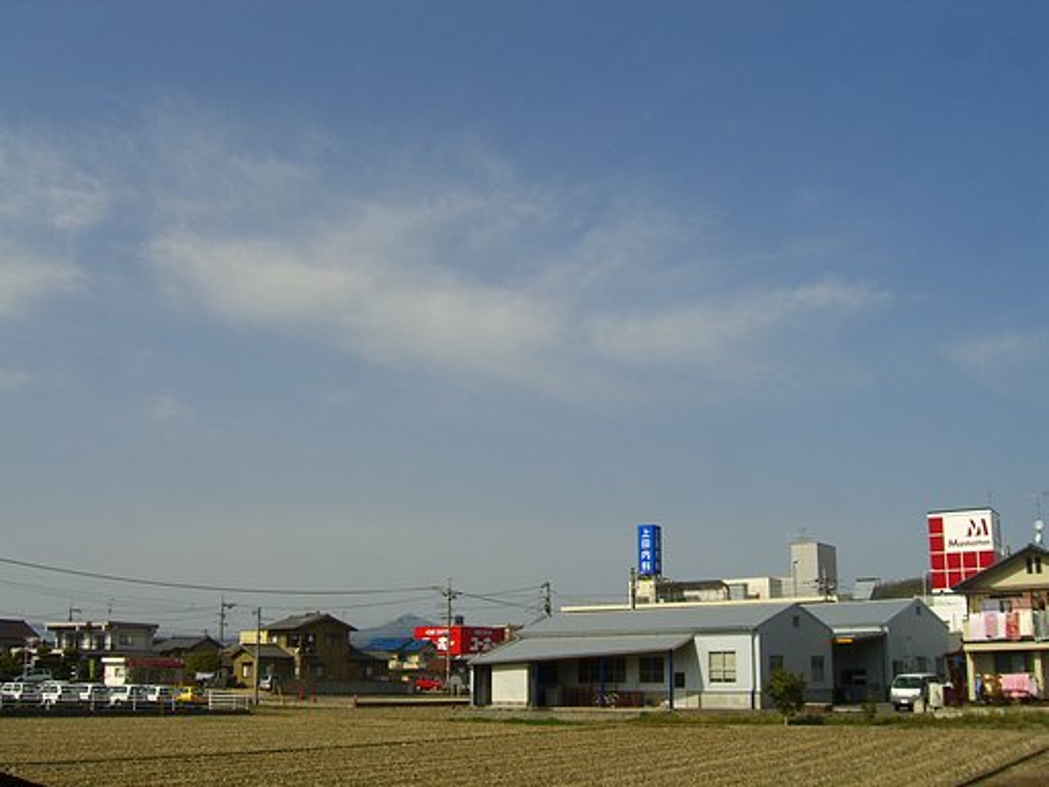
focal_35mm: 38
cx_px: 524
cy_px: 394
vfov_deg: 37.7
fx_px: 1152
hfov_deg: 49.0
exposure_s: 1/320
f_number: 8
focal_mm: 7.9
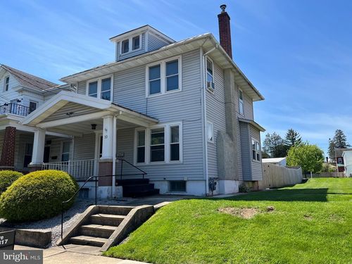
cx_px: 176
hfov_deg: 67.3
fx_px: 264
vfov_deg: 53.1
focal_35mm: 26
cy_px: 132
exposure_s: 1/3165
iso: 50
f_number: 1.5
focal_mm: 5.7
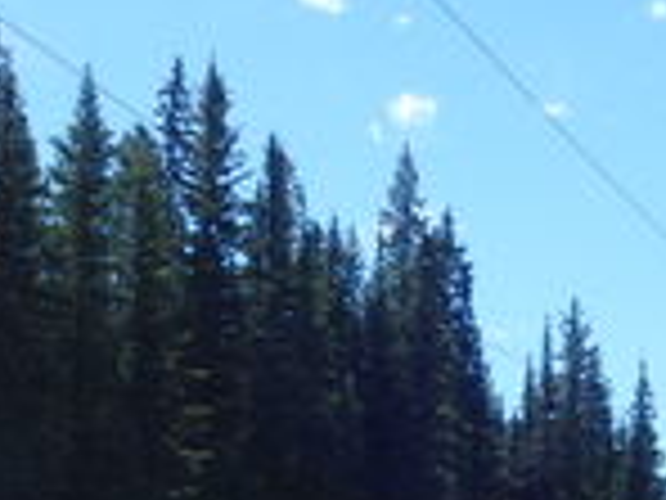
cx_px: 806
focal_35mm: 176
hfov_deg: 11.0
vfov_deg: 8.3
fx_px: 3386
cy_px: 759
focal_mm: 9.4
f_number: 5
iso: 125
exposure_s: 1/500
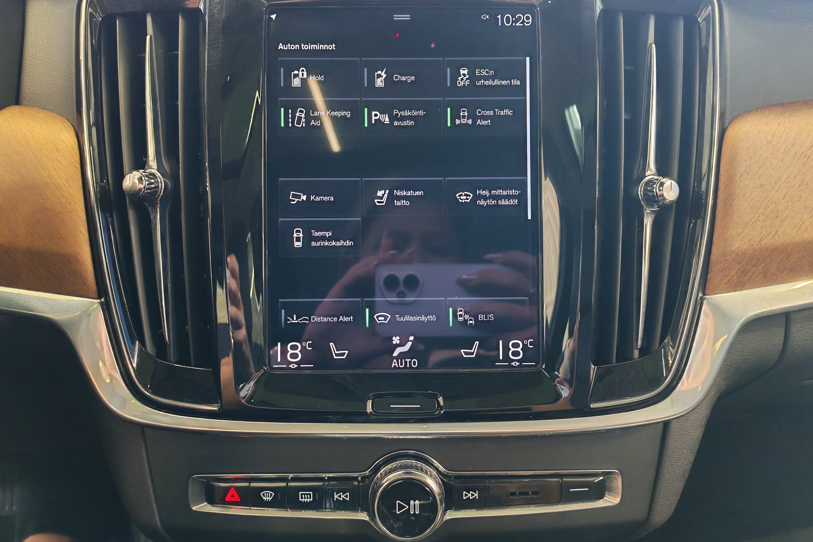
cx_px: 403
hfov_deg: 58.7
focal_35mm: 32
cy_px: 260
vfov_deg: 41.1
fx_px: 723
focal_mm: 6.12
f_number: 1.9
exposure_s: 1/50
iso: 2315
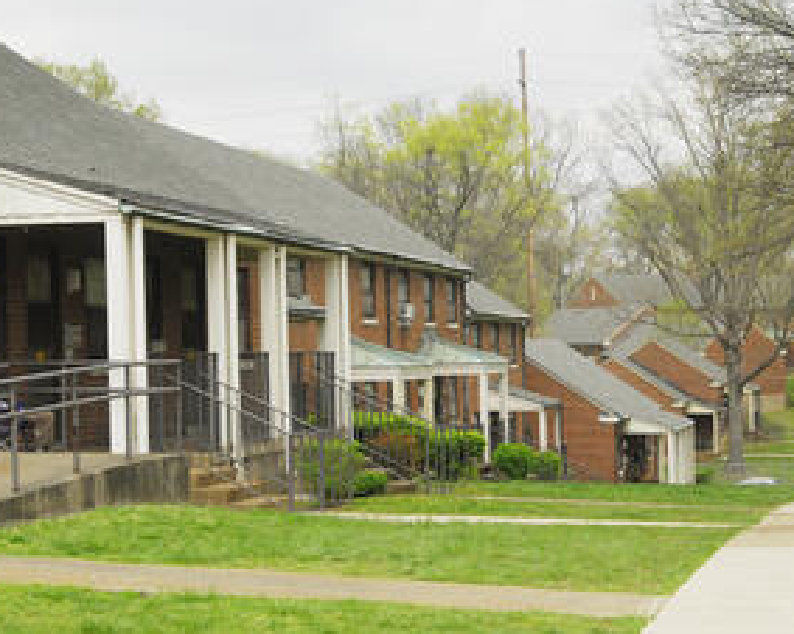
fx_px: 2137
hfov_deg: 21.0
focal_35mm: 91
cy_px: 353
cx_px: 498
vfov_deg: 16.9
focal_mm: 44
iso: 160
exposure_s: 1/250
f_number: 9
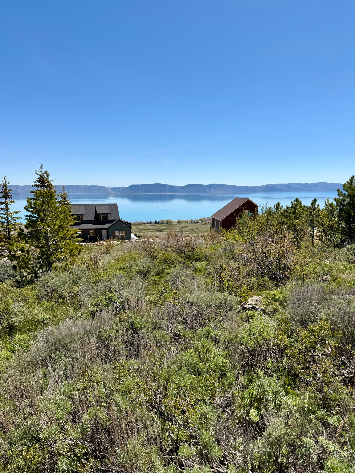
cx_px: 178
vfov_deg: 71.6
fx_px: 328
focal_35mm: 24
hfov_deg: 56.8
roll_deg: +0.3
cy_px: 236
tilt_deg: -7.8
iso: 80
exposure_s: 1/5714
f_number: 1.78
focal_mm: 6.76
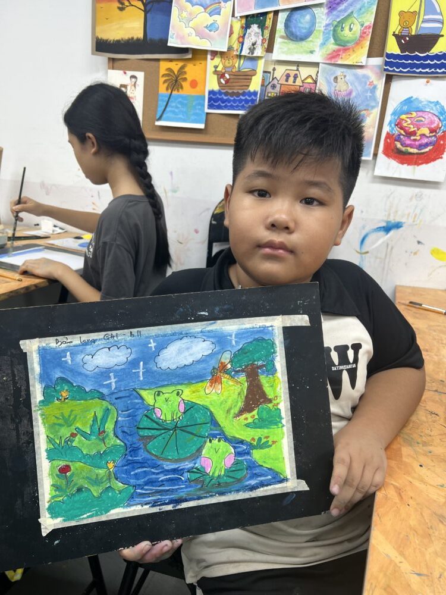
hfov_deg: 53.1
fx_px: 447
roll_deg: -3.4
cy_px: 298
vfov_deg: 67.3
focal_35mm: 26
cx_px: 223
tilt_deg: -17.4
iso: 64
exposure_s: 1/121
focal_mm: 5.7
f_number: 1.5
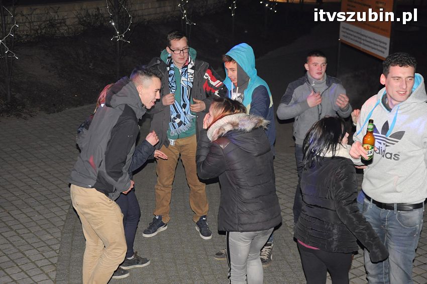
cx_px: 214
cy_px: 142
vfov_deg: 23.7
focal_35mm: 57
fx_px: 675
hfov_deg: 35.1
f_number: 4.5
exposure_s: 1/60
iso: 1250
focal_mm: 38
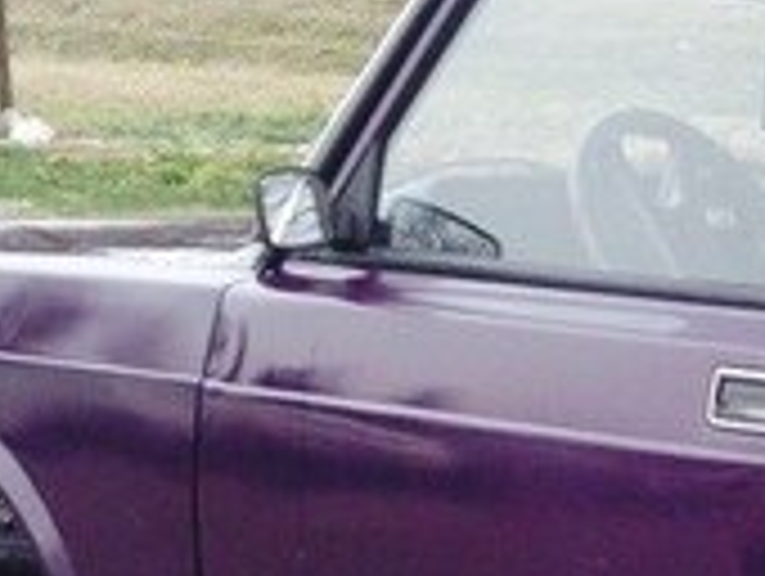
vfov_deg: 11.2
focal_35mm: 128
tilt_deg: -14.9
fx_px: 2833
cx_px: 864
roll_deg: -3.4
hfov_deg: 15.0
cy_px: 844
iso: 80
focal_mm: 4.12
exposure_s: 1/120
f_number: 2.4
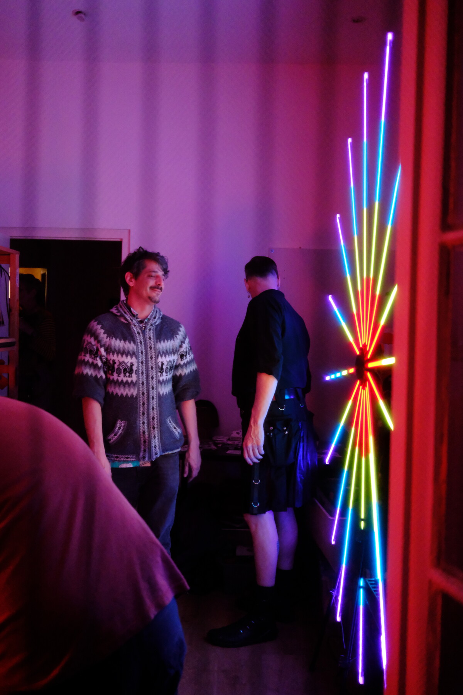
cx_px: 232
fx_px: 675
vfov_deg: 54.4
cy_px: 348
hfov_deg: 37.9
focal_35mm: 35
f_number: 2.8
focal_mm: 23
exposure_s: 1/125
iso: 5000
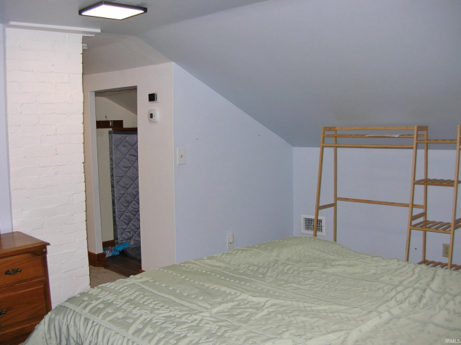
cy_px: 172
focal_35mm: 36
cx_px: 230
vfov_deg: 39.6
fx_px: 479
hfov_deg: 51.4
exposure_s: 1/60.1
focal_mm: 6
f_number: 2.7
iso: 50
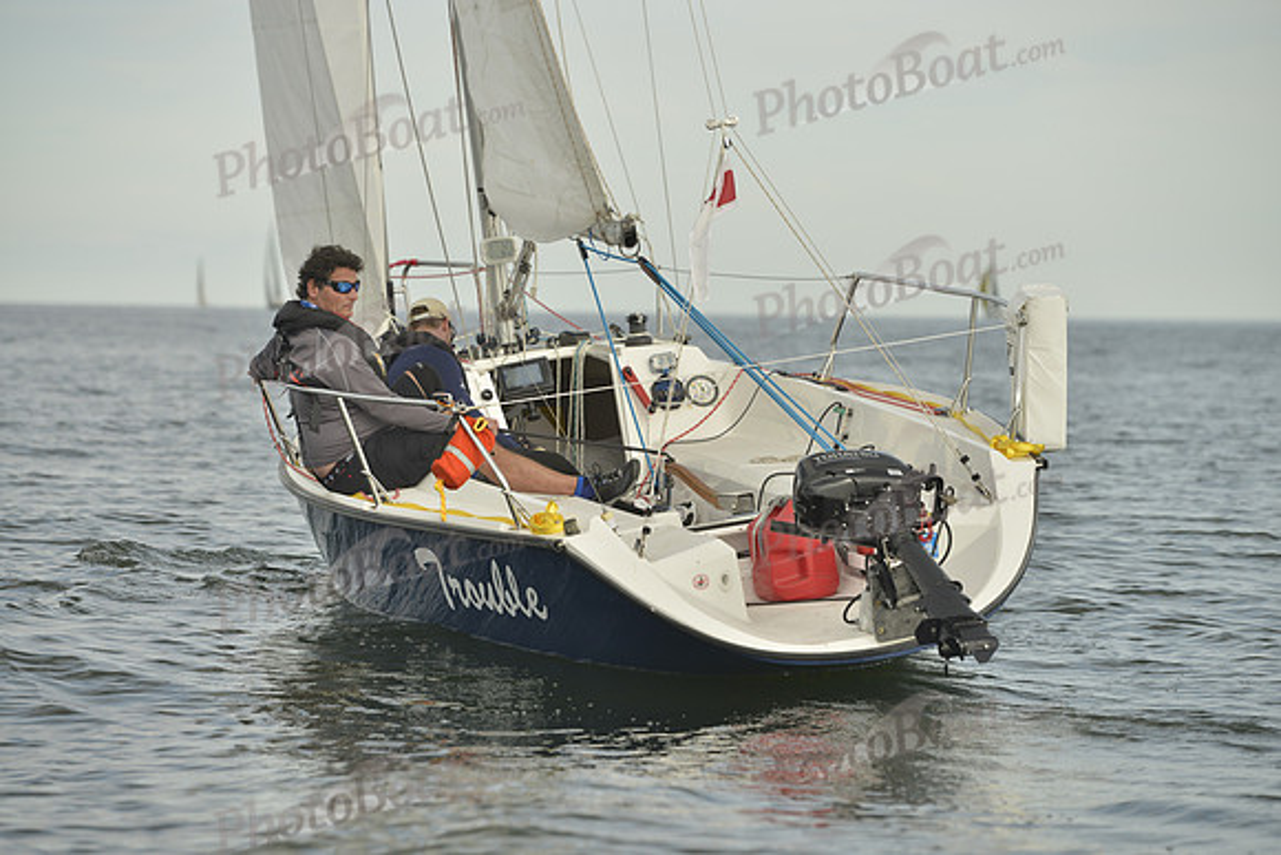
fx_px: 5338
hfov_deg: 13.7
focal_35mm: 150
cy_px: 428
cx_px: 640
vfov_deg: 9.2
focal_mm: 150
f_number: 5
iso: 200
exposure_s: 1/1250
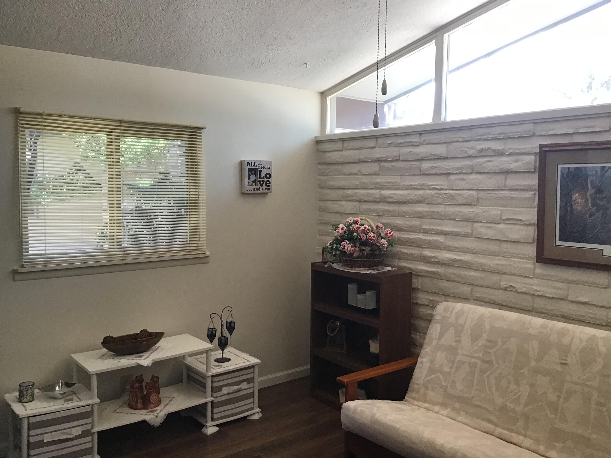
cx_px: 306
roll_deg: +0.2
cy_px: 229
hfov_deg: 58.4
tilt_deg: -4.5
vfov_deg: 45.4
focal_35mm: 31
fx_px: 547
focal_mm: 3.3
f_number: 2.4
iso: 32
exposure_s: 1/30
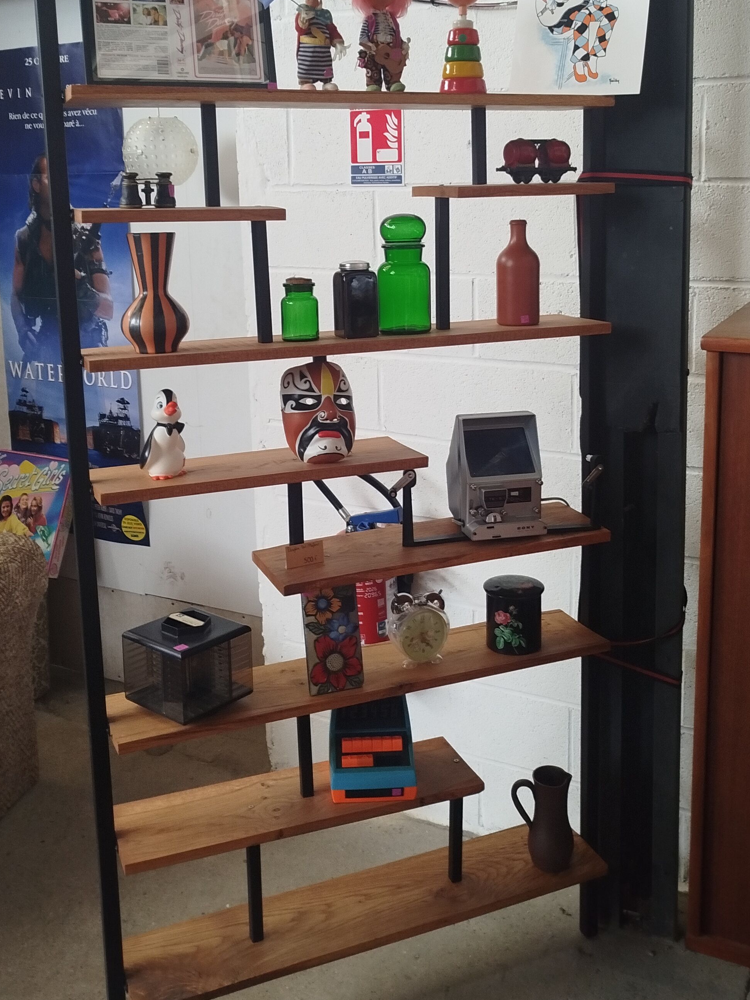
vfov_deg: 49.4
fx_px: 1069
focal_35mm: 37
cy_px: 346
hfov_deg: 38.7
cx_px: 375
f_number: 1.7
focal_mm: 5.31
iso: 500
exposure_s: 1/33
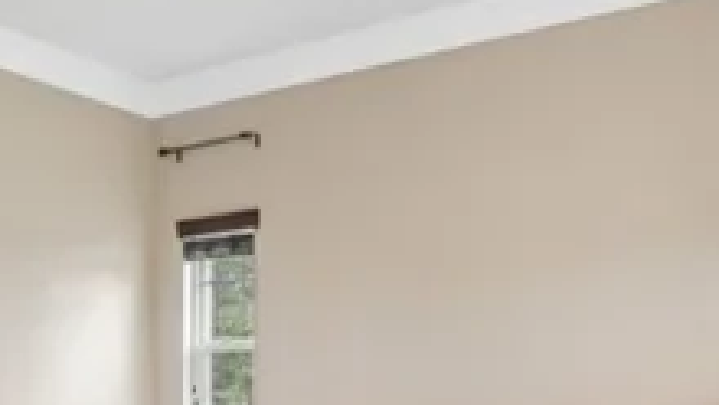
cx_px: 276
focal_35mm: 48
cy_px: 451
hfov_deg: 42.6
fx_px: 916
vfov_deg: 23.4
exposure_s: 1/15
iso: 400
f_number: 9
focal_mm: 12
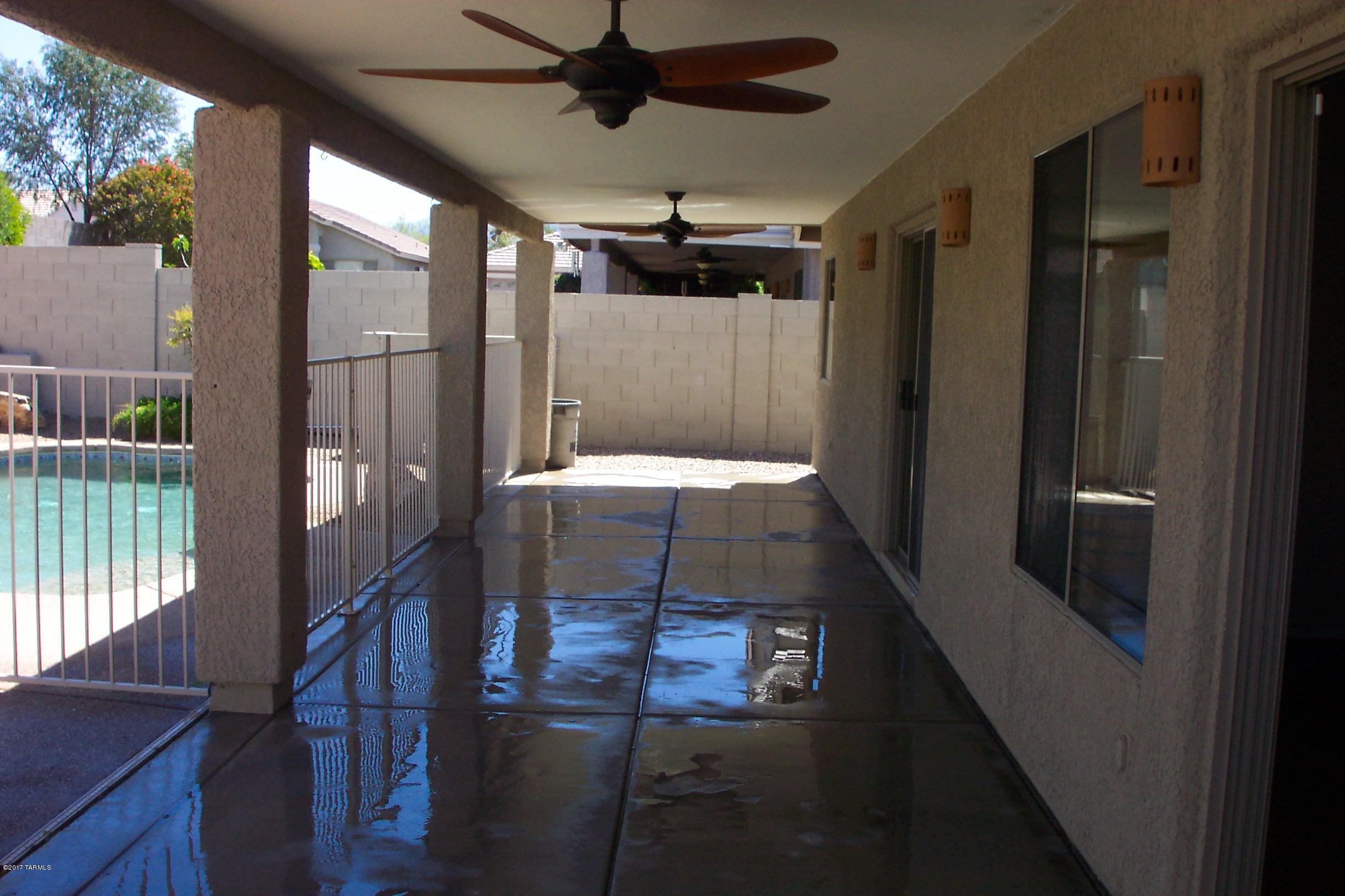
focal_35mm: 35
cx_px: 672
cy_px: 448
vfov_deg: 37.9
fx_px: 1308
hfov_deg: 54.4
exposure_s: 1/60
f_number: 9.5
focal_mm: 7.5
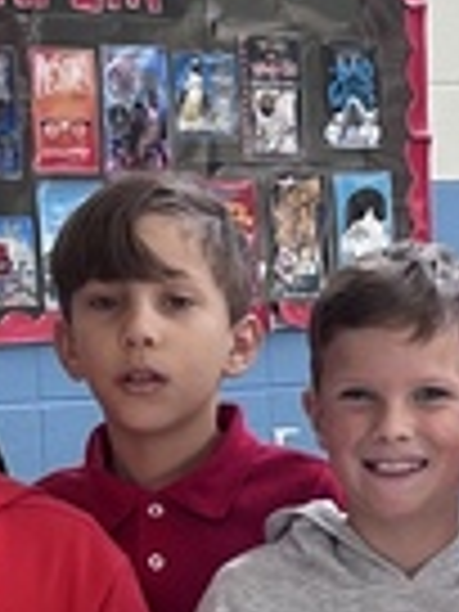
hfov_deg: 7.6
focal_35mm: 196
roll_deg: +1.0
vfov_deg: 9.8
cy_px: 927
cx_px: 374
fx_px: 3465
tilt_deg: -12.1
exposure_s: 1/120
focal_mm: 5.7
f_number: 1.5
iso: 50
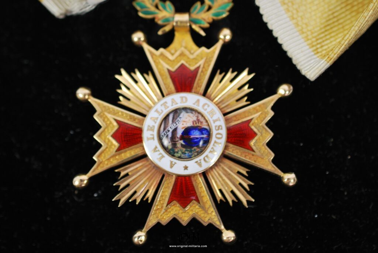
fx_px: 631
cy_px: 126
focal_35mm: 60
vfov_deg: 22.7
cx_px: 189
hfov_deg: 33.4
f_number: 3.5
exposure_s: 1/60
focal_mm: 40
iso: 200
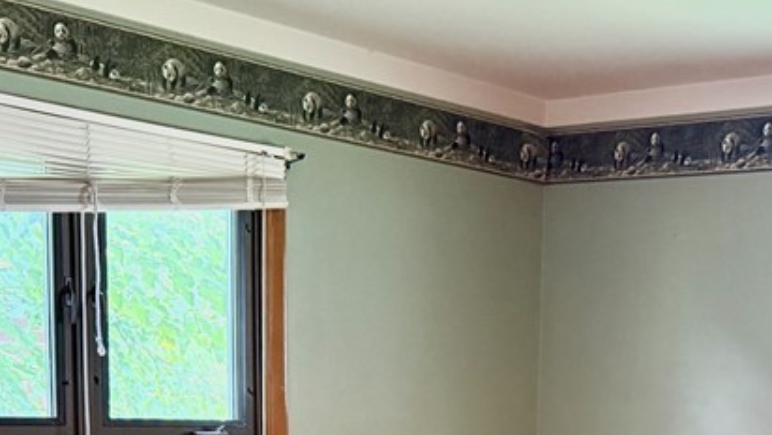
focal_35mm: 65
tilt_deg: -8.7
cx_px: 676
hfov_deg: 31.0
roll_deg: -2.9
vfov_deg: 17.3
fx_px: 1331
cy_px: 581
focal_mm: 6.76
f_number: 1.78
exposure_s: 1/60
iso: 500
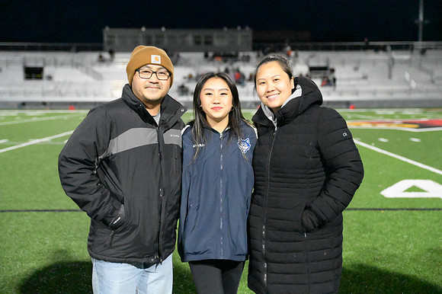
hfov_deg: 41.1
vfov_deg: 28.0
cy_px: 147
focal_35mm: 48
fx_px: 589
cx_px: 221
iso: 51200
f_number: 2.8
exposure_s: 1/8000
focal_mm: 48
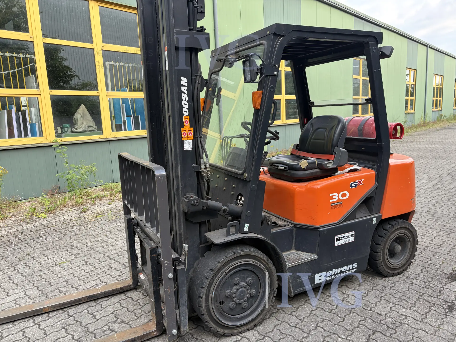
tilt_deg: -8.6
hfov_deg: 67.3
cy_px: 171
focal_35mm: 26
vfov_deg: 53.1
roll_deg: +3.5
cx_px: 228
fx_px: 343
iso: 40
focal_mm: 5.96
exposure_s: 1/265
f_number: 1.6
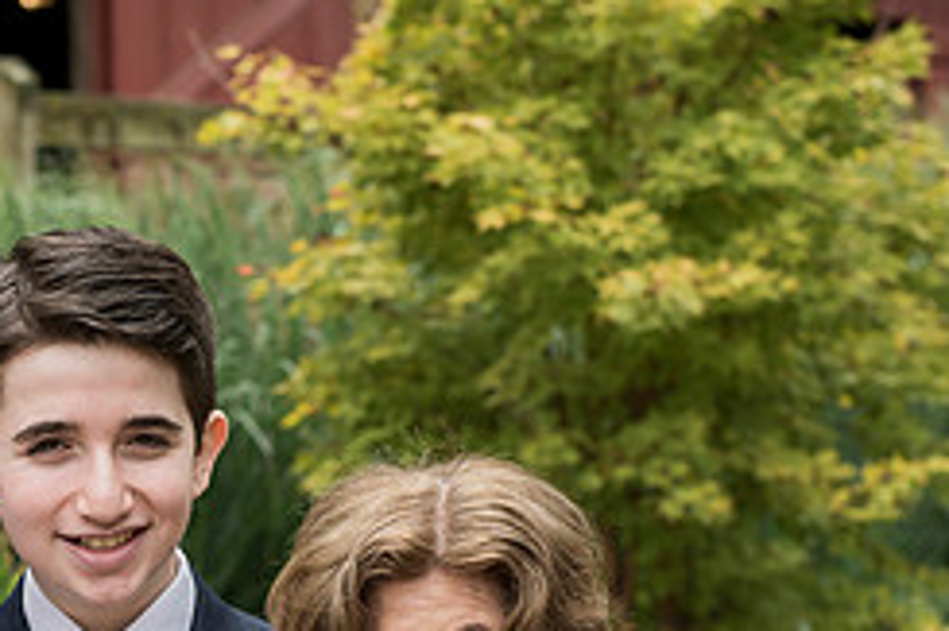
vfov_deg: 10.7
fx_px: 3345
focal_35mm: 127
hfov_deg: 15.9
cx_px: 98
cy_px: 688
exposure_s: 1/640
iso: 400
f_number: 4
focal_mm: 50
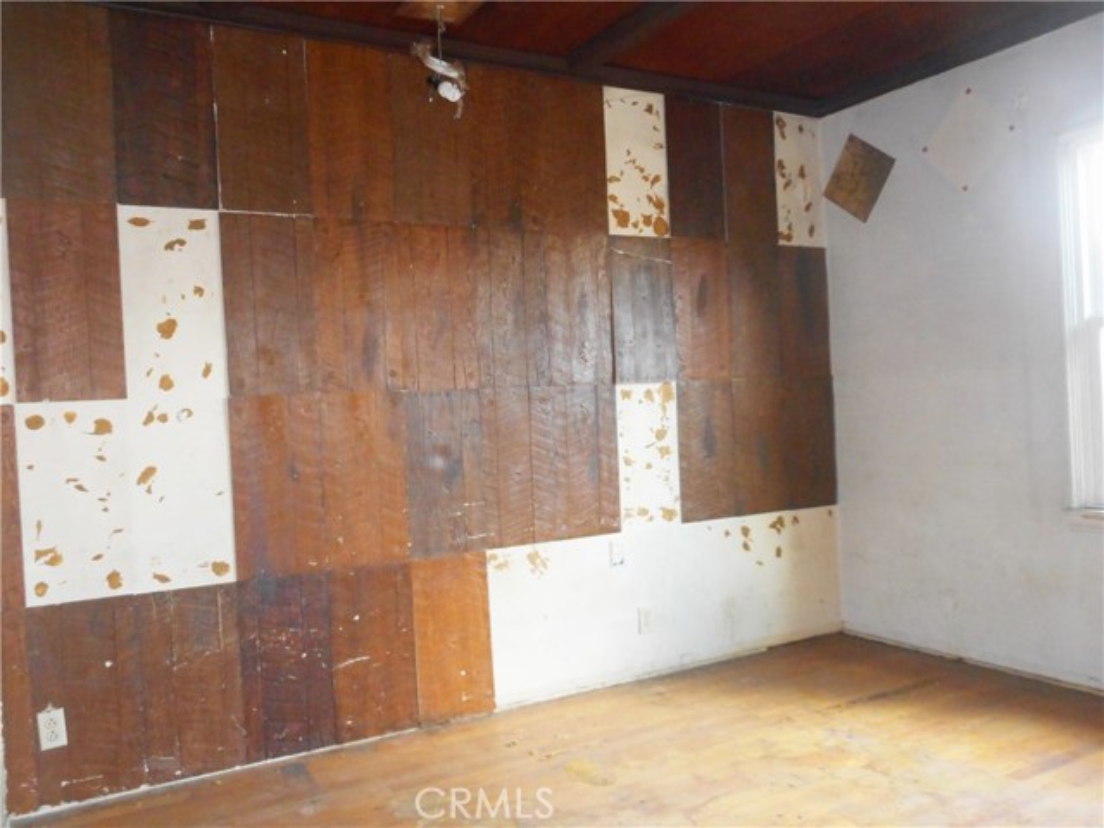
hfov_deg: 61.7
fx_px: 925
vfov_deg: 48.2
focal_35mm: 29
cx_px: 552
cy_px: 414
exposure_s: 1/25
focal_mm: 5.2
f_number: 4
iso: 450
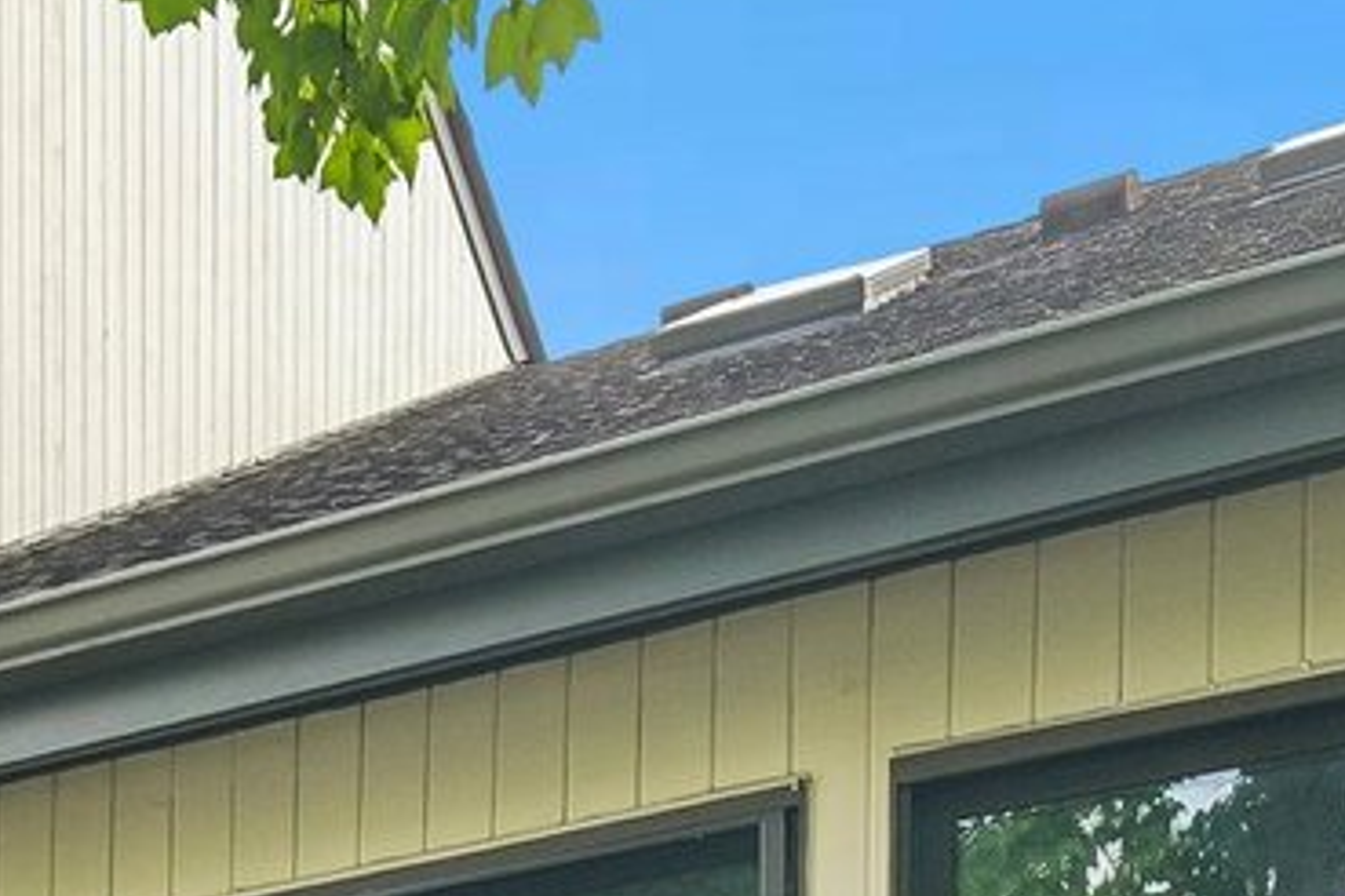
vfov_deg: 10.6
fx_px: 4371
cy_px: 1909
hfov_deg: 17.3
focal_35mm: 117
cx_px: 171
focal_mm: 24
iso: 640
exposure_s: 1/200
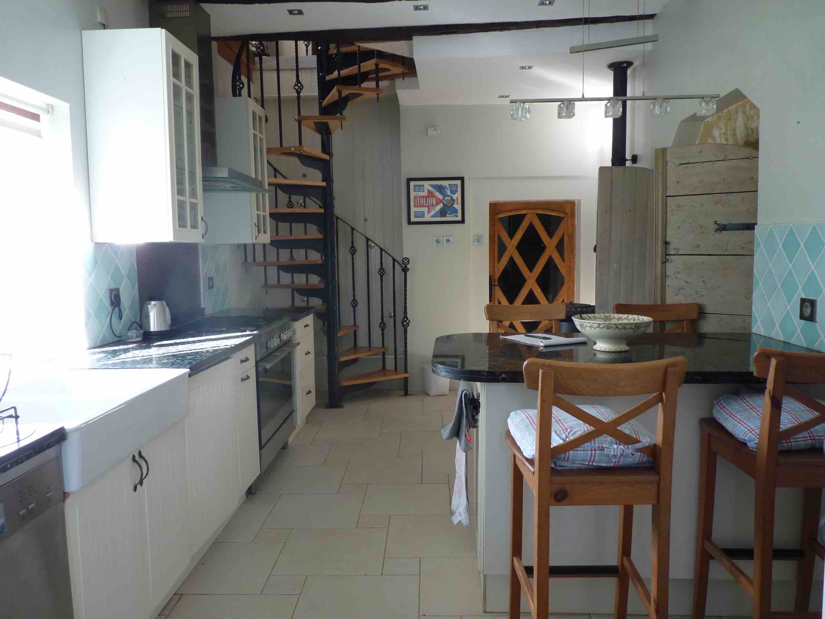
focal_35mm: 27
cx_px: 412
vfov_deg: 51.4
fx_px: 643
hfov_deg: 65.3
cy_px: 310
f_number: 2.8
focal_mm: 4.8
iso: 200
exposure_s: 1/30
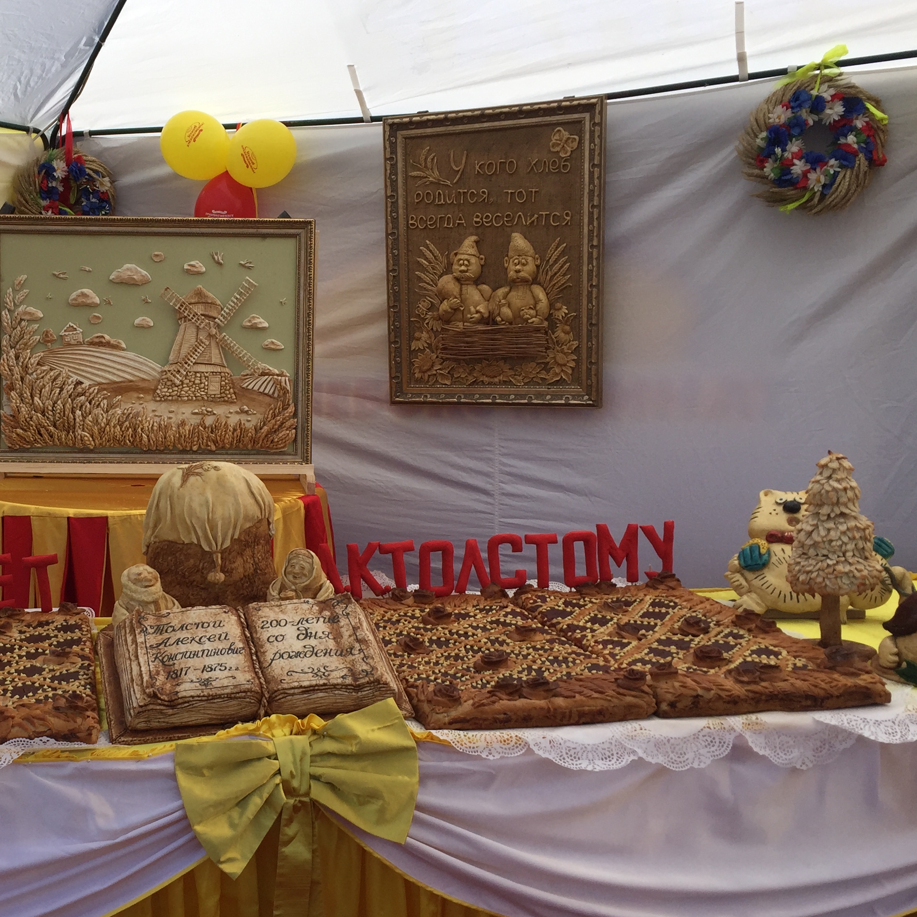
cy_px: 538
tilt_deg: -10.7
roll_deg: -0.3
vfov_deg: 39.0
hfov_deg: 38.1
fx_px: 1289
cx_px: 219
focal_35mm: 43
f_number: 2.2
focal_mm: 4.15
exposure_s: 1/1412
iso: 32
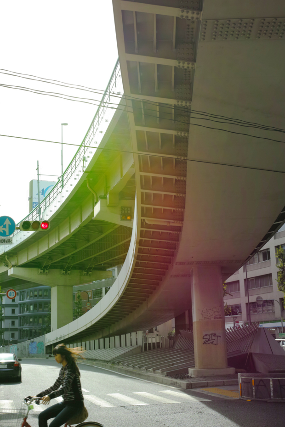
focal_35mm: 45
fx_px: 534
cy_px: 214
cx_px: 142
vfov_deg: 43.6
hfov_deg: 29.9
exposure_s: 1/200
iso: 100
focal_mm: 30
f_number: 6.3
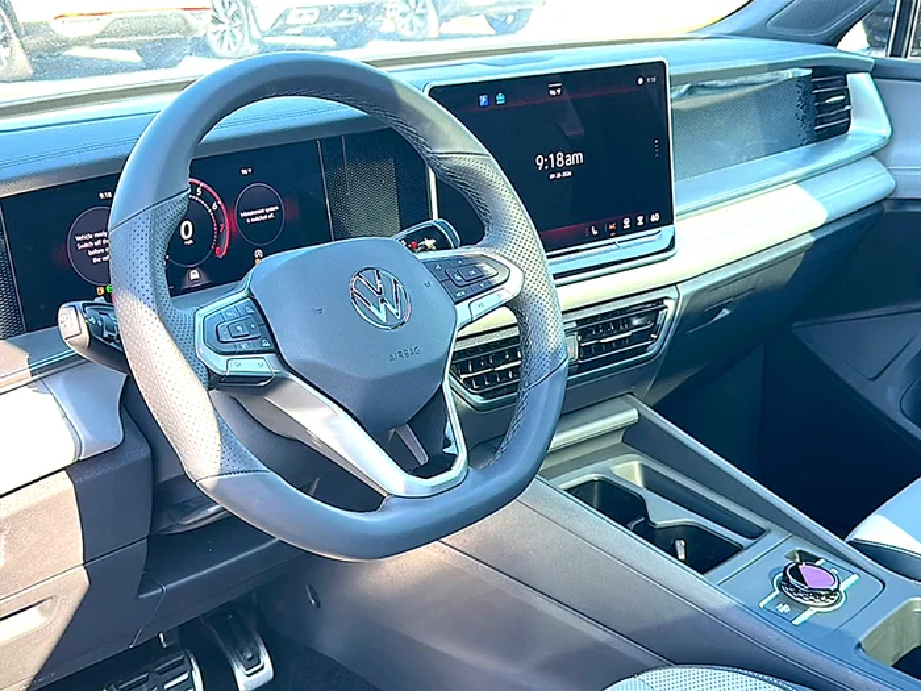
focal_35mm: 38
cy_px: 346
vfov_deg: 37.7
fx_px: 1011
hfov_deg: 49.0
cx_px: 460
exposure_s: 1/192
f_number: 1.78
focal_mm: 6.86
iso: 100
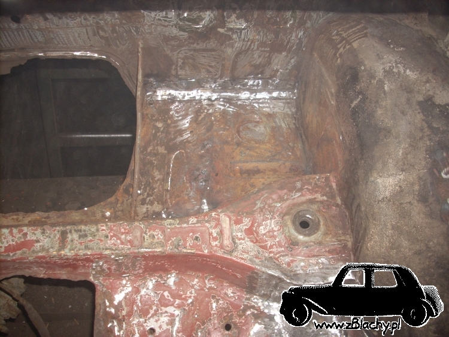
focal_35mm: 37
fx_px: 480
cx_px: 224
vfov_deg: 38.7
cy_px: 168
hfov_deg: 50.1
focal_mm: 6.2
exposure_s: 1/60
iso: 64
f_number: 2.8
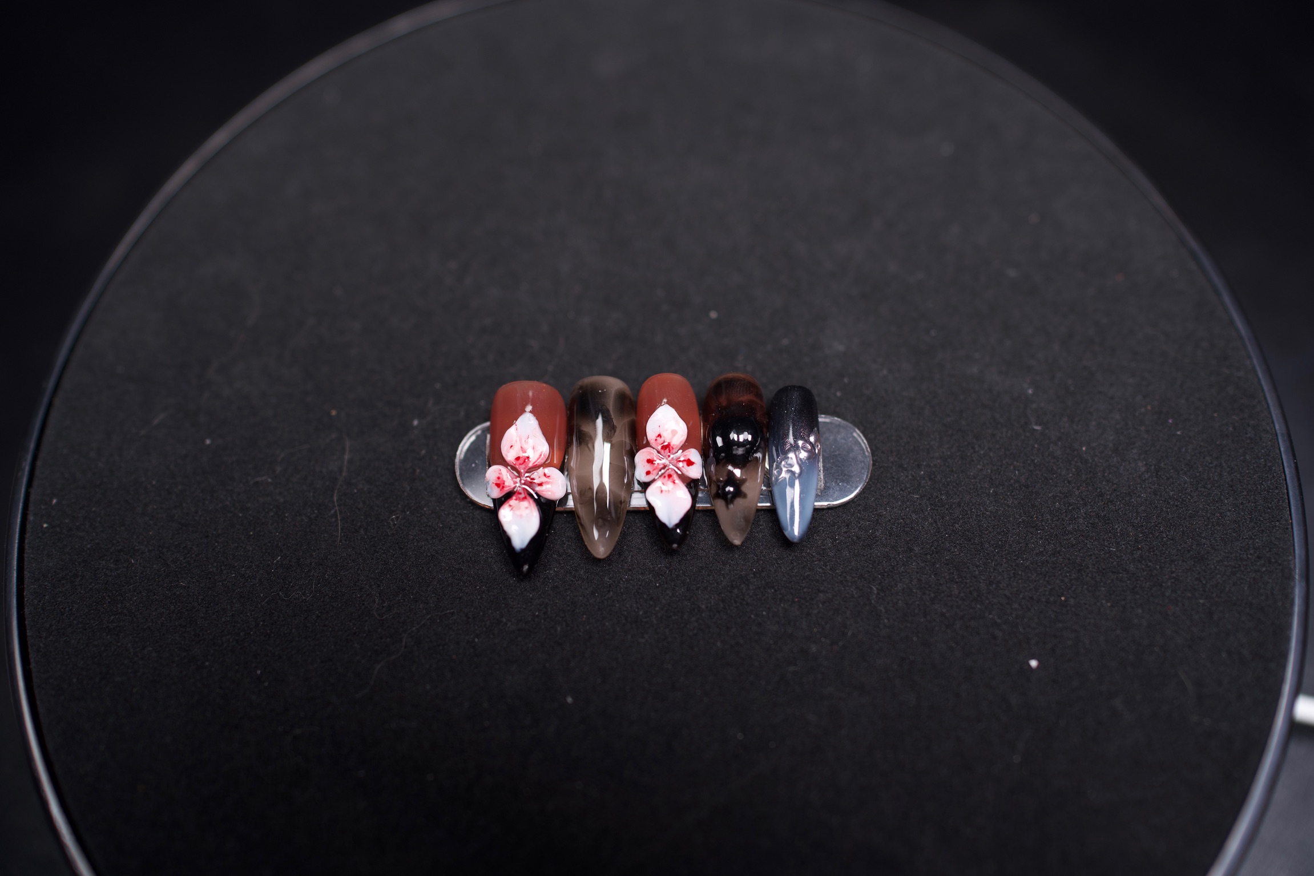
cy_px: 438
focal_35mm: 24
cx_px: 657
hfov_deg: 73.7
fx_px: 876
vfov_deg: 53.1
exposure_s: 1/30
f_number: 1.8
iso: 100
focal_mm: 24
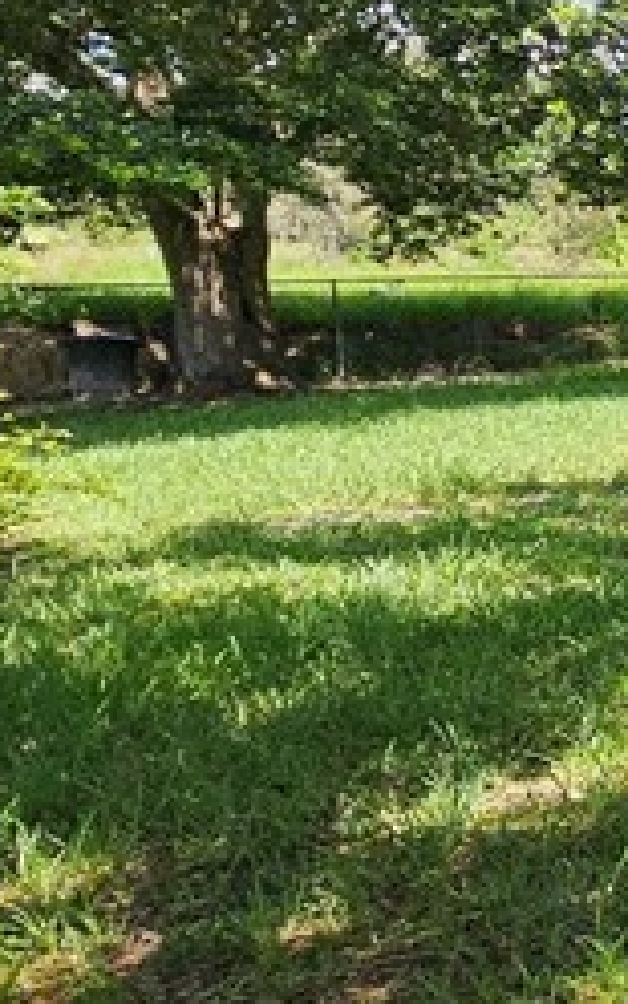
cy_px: 482
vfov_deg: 35.7
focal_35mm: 57
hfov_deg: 13.0
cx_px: 1698
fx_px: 1561
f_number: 2.2
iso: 50
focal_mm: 2.2
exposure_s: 1/622
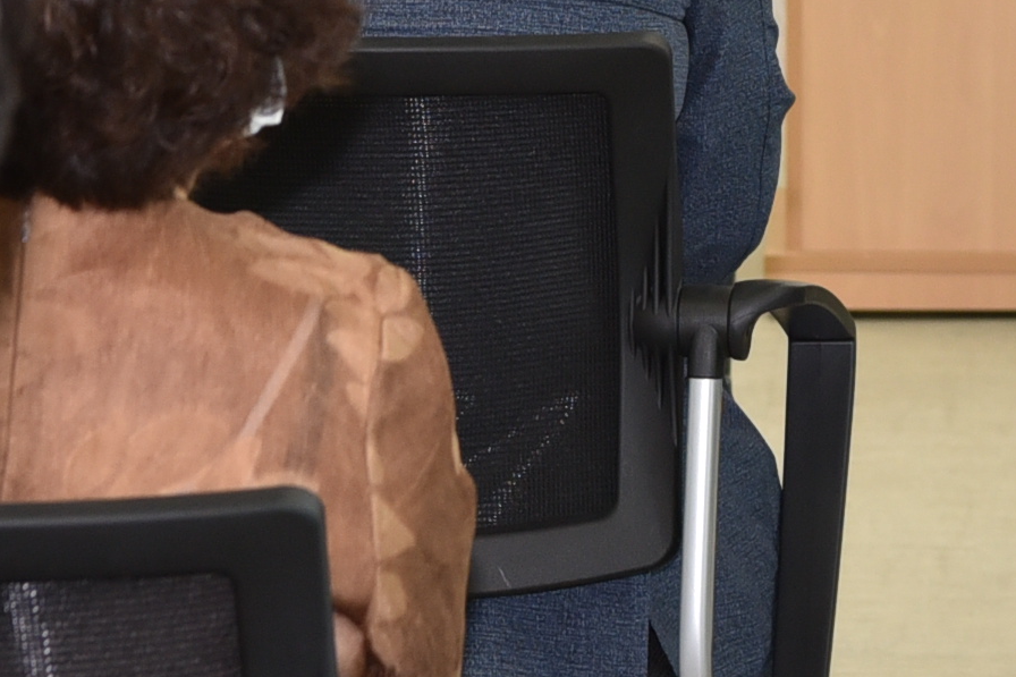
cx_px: 850
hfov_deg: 7.0
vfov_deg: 4.6
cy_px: -819
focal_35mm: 292
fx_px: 8239
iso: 800
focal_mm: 58
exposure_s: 1/100
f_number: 5
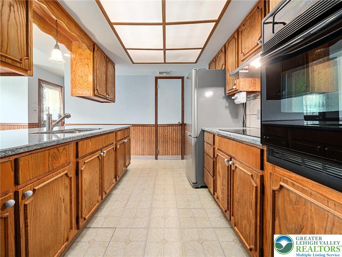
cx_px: 171
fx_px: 138
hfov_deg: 102.1
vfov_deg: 85.7
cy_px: 128
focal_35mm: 14
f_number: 4
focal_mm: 7
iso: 200
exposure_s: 1/10
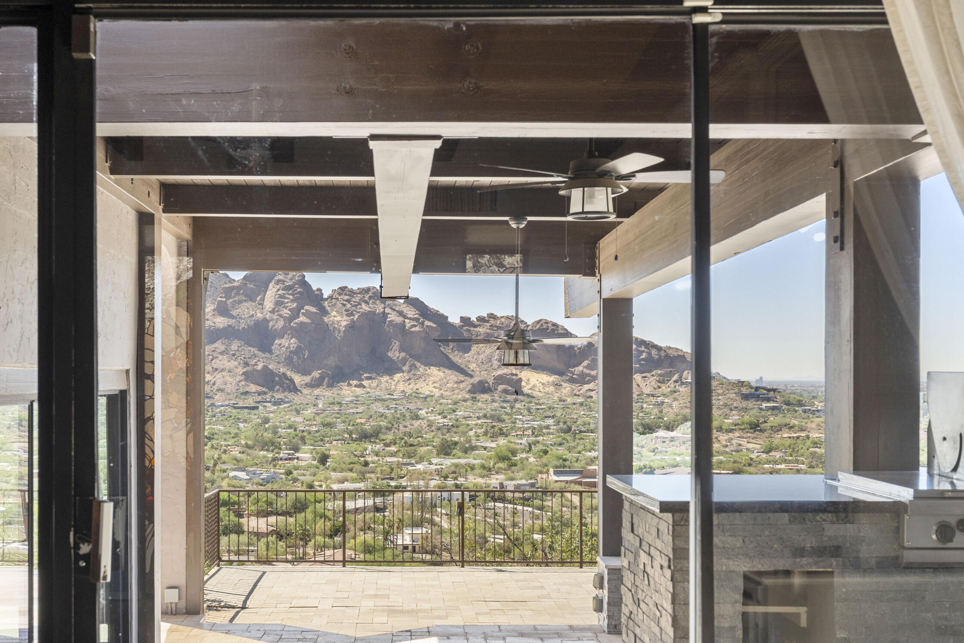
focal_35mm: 47
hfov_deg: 41.8
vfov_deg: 28.6
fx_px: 1258
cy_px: 371
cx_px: 395
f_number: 8
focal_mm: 35
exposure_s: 1/125
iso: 500
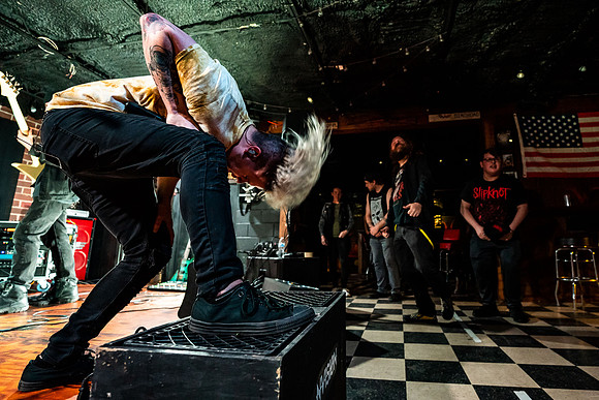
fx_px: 285
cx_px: 354
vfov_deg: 70.0
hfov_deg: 91.9
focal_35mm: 17
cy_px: 185
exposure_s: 1/200
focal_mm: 14
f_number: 2.8
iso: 2000
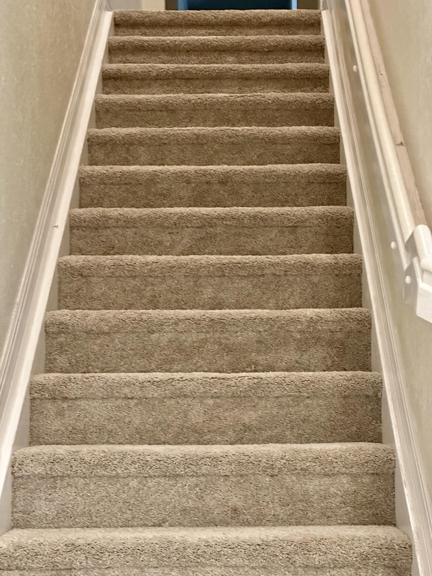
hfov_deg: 19.1
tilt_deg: +4.5
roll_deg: -0.5
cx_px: 216
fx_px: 1281
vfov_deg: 25.3
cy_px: 288
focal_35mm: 77
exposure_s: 1/41
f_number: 2.8
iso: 1000
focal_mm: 9
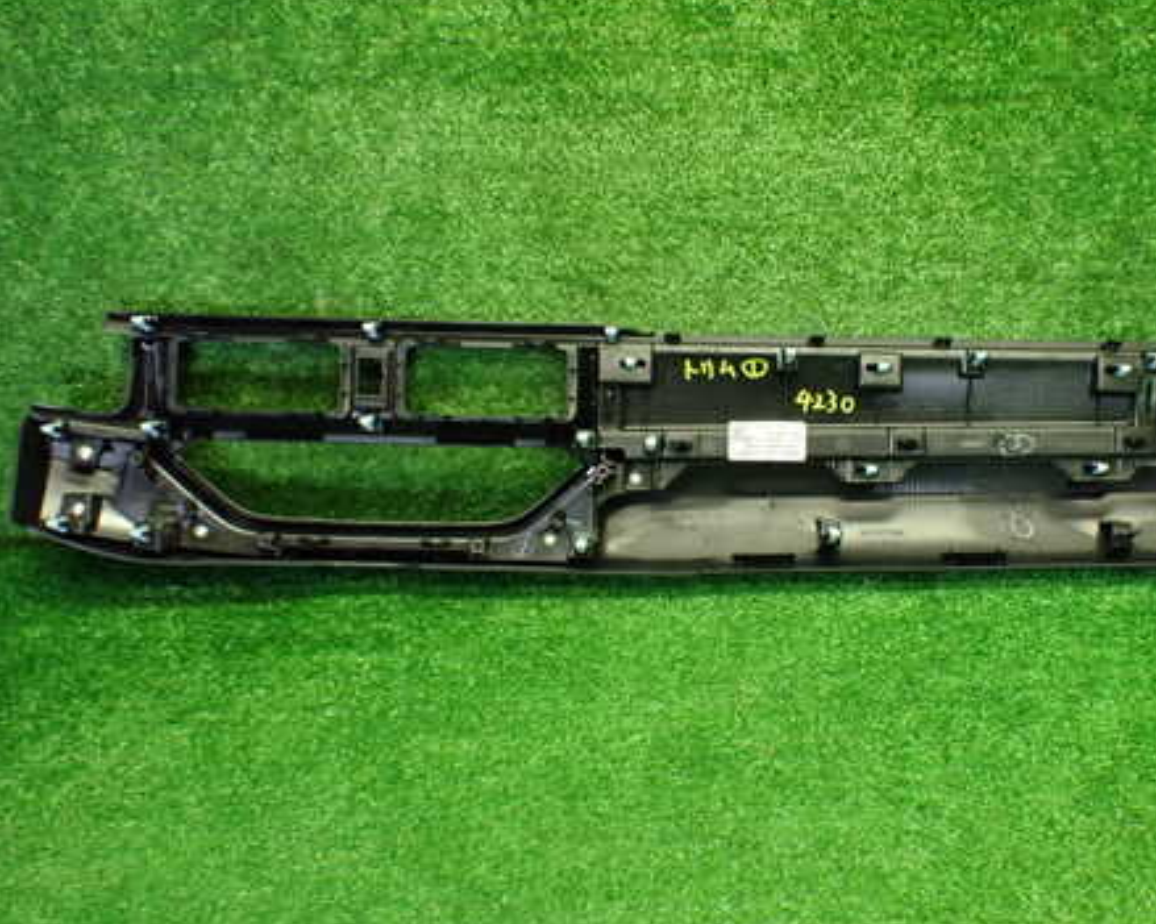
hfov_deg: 45.4
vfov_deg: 37.3
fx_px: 1368
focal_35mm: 40
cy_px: 450
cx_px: 724
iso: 800
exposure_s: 1/125
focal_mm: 5.4
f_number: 2.3
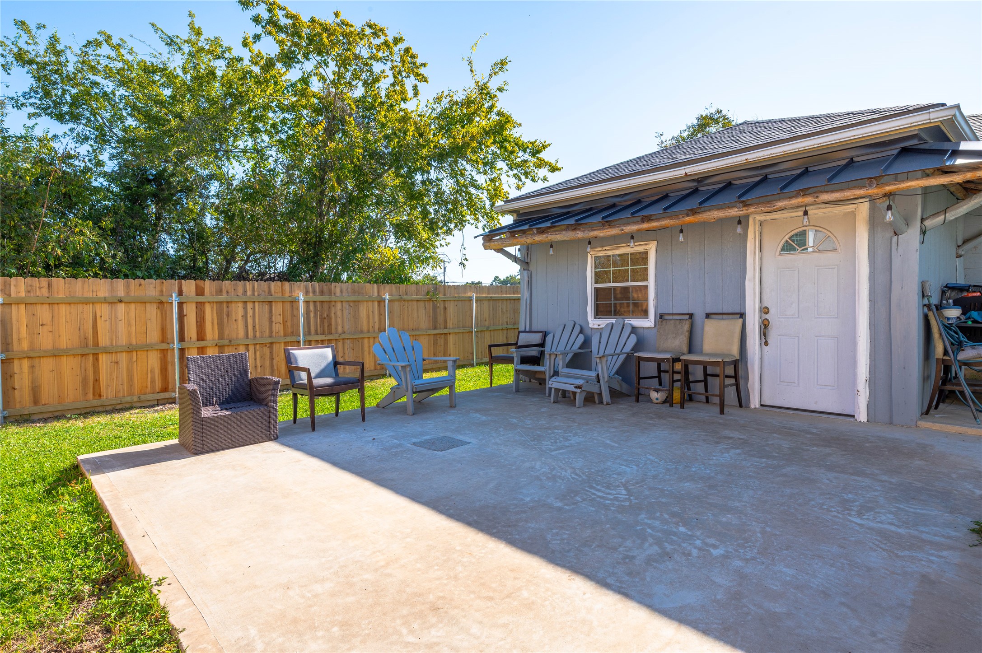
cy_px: 326
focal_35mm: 19
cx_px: 491
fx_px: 518
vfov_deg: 64.5
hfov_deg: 86.9
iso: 125
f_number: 13
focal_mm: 19
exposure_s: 1/125
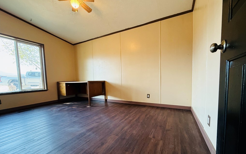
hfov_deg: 101.5
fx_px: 101
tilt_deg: -3.4
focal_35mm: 15
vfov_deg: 74.5
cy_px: 87
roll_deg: +0.8
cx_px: 124
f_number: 2.2
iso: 320
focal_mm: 2.22
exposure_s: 1/120
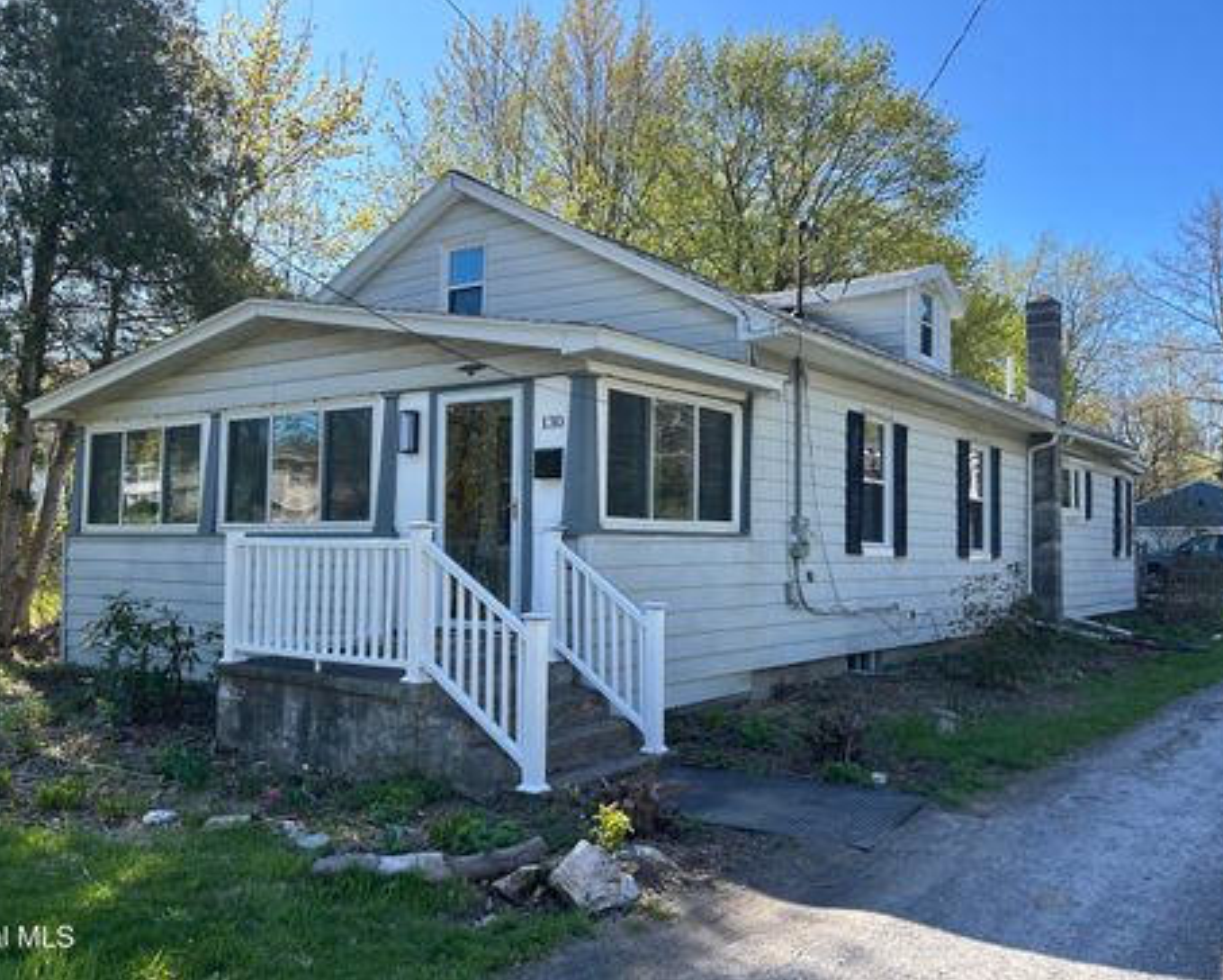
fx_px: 1014
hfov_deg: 62.2
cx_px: 599
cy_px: 477
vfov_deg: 51.6
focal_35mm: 28
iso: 50
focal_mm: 5.7
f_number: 1.5
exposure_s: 1/1147
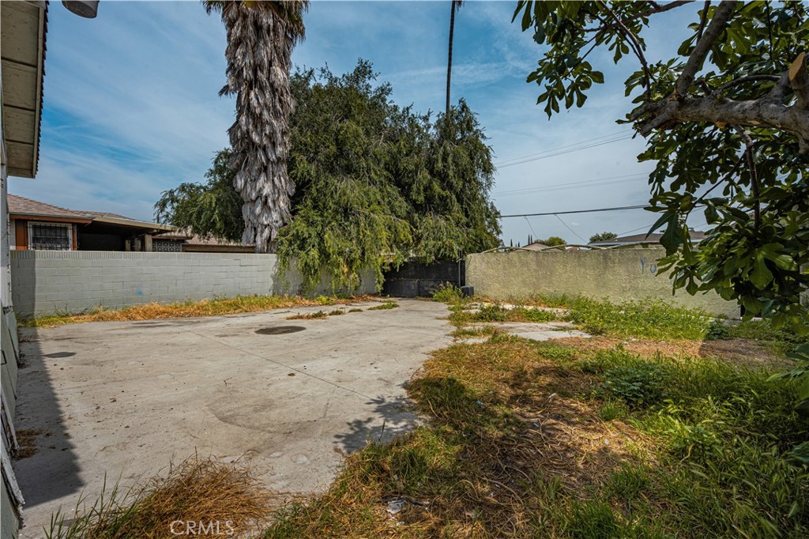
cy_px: 270
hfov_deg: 104.3
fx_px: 314
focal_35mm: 14
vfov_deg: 81.2
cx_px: 404
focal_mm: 14
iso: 100
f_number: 14
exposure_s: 1/320
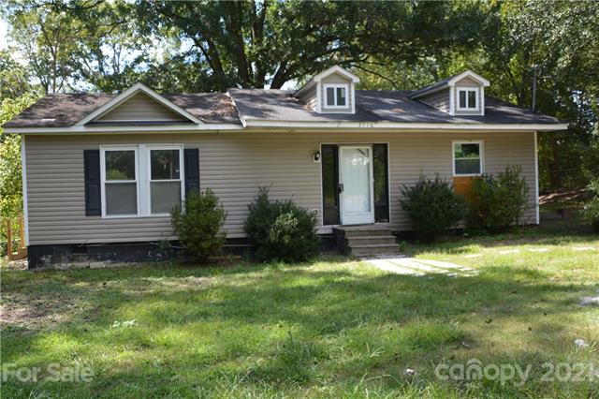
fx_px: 549
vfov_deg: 39.9
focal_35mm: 33
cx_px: 300
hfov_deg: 57.2
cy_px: 200
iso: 200
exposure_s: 1/160
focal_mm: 22
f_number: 6.3
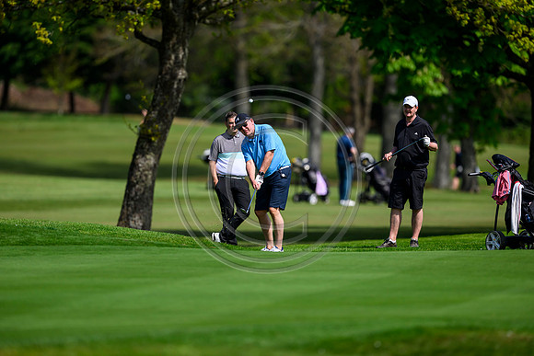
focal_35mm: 400
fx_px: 5934
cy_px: 178
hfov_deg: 5.2
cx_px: 267
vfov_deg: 3.4
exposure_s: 1/6400
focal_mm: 400
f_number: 3.5
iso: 500
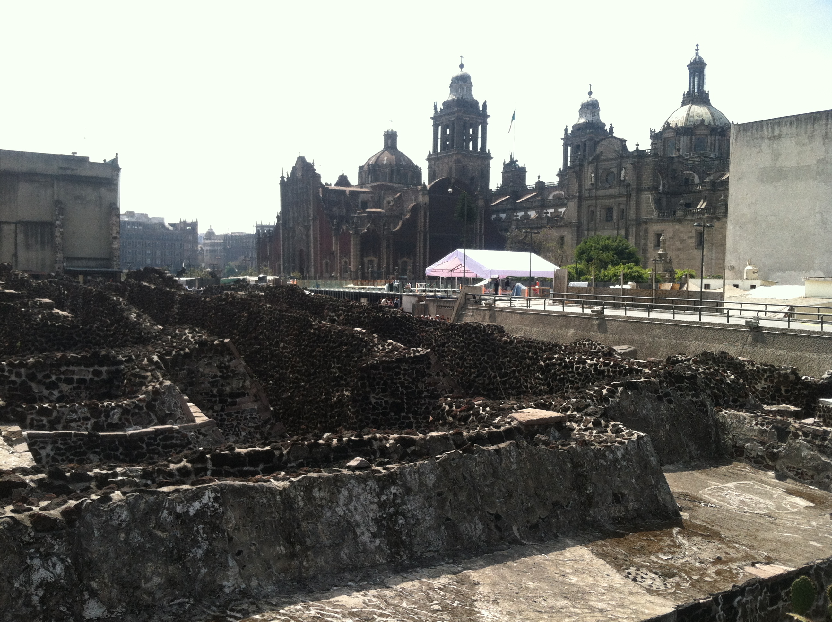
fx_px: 840
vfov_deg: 40.6
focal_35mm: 35
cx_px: 416
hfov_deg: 52.7
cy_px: 311
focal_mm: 3.85
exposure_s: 1/588
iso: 80
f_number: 2.8
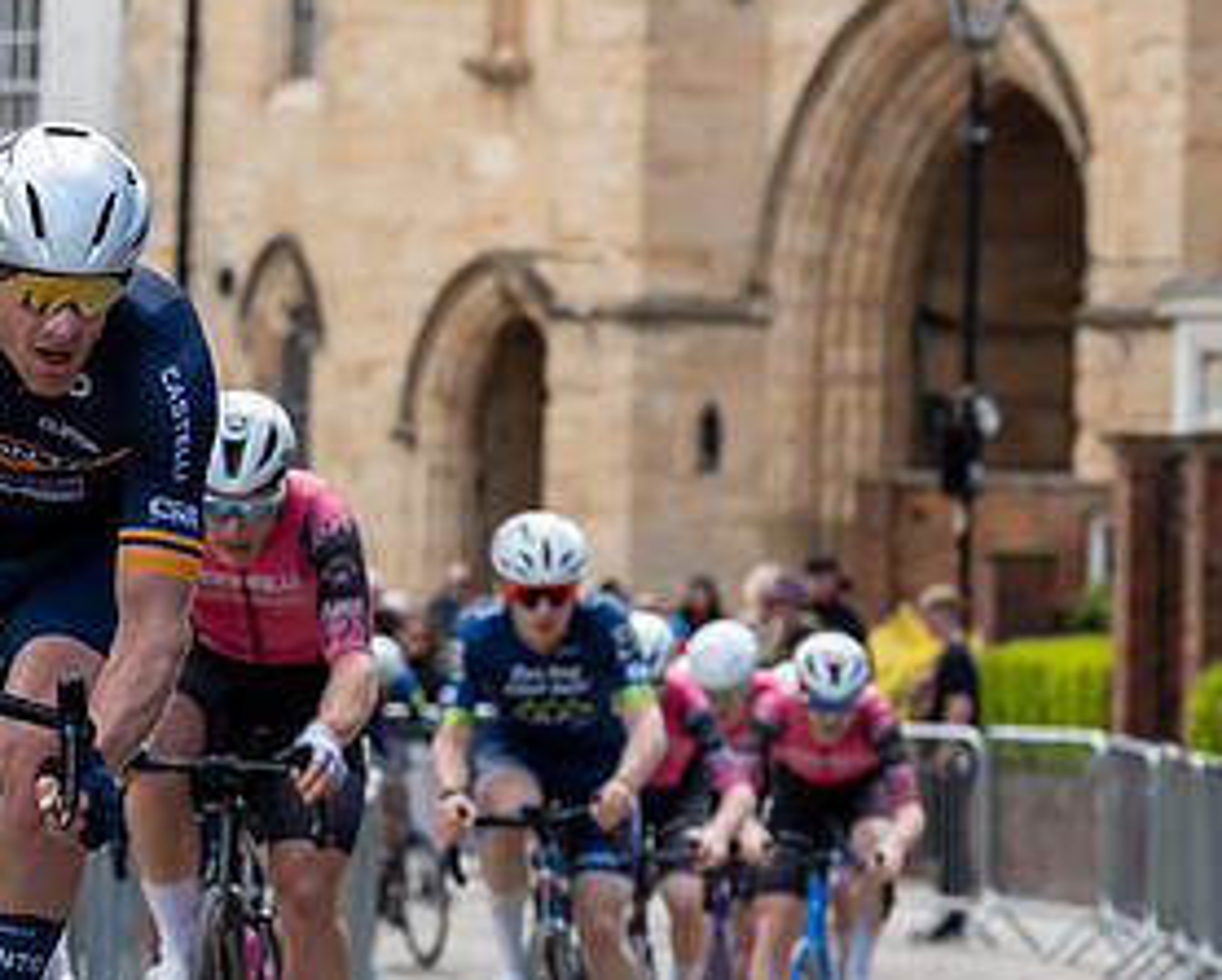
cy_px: 111
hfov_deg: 5.5
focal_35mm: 348
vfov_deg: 4.5
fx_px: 12599
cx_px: -33
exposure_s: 1/1000
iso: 800
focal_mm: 108
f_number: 5
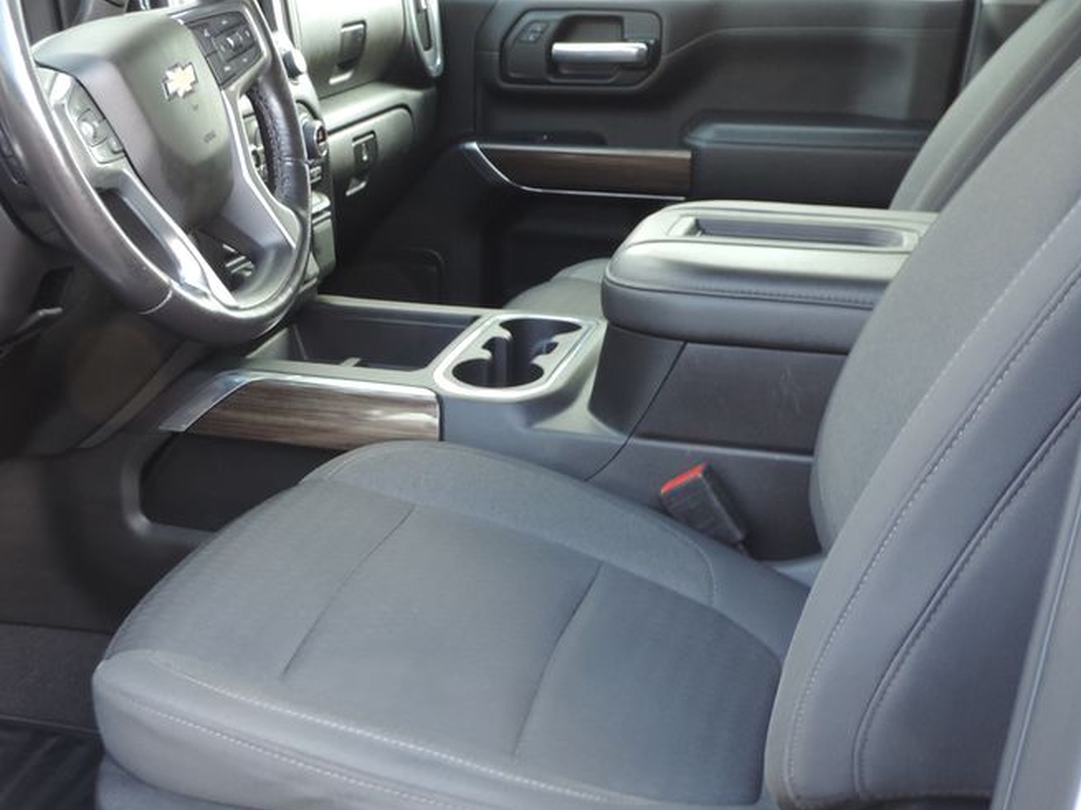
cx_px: 423
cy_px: 395
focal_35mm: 47
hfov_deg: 40.2
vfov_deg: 30.9
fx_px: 1467
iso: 125
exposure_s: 1/30
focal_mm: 4.3
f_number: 3
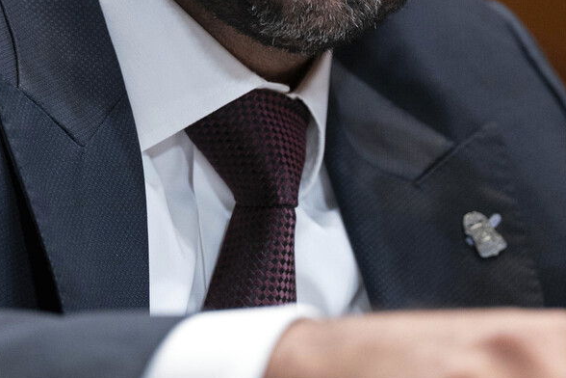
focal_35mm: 490
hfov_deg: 4.2
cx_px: 266
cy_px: -89
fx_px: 7703
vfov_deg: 2.8
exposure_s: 1/320
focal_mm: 180
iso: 2000
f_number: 3.2
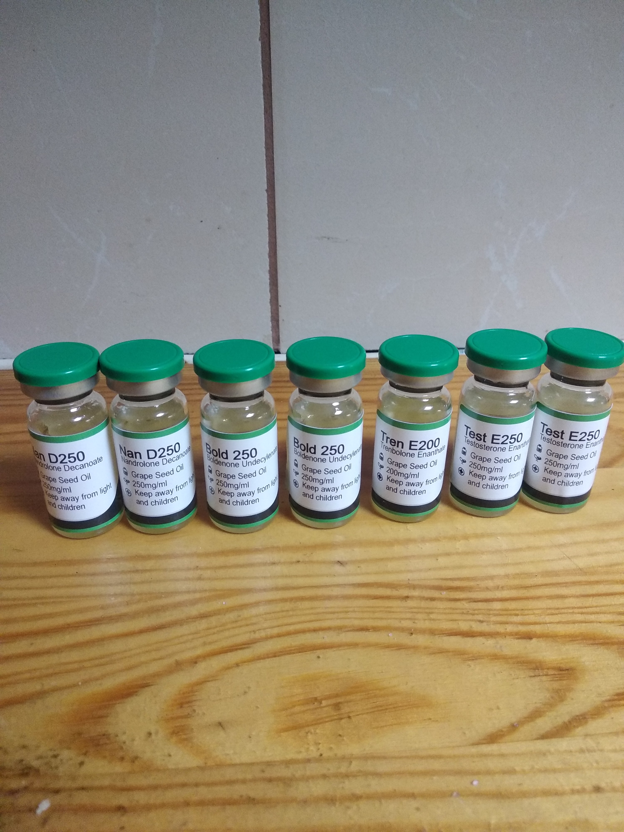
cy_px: 416
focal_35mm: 26
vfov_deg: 67.3
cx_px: 312
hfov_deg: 53.1
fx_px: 625
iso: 800
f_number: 2.2
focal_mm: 3.81
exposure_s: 1/33
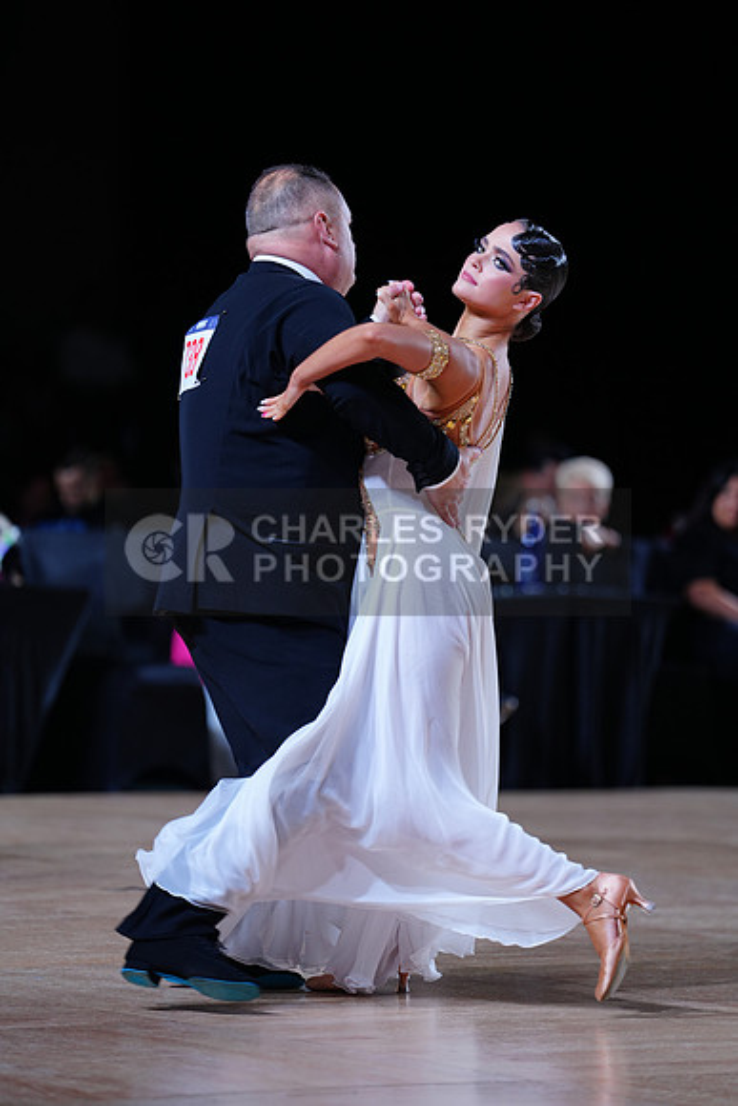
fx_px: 5408
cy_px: 553
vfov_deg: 11.7
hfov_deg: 7.8
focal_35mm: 176
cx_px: 369
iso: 500
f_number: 2.8
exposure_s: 1/500
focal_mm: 176
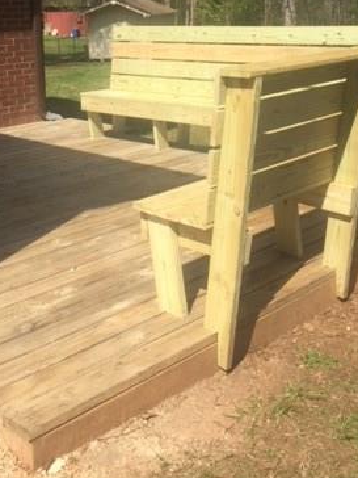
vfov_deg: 36.2
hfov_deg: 28.5
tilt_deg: -7.3
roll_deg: -0.6
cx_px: 161
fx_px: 703
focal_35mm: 51
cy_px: 92
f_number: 2.2
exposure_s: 1/1883
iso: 32
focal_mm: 4.15
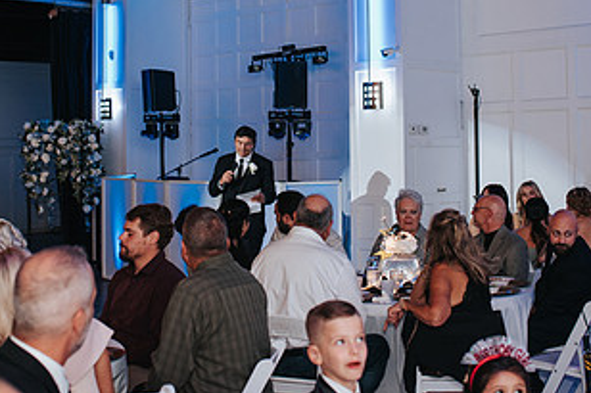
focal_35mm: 66
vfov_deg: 20.5
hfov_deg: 30.5
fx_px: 1083
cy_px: 106
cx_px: 259
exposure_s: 1/200
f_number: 2.8
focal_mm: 35
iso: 1000
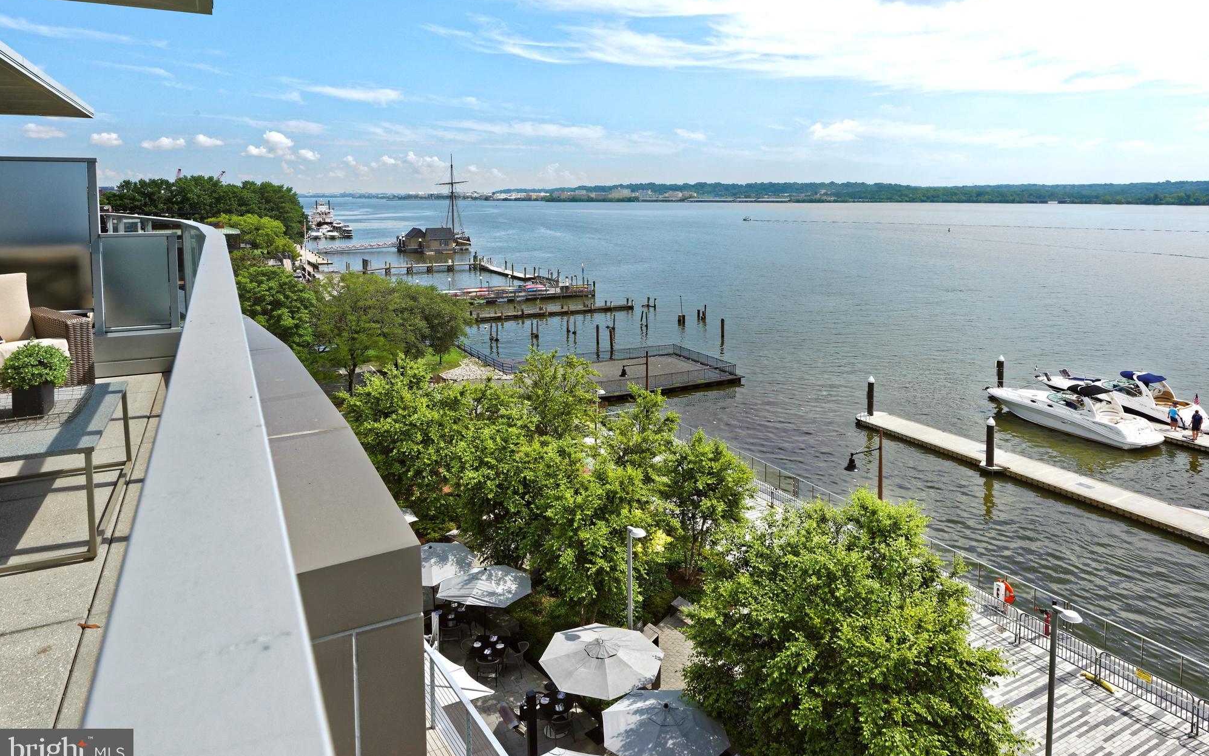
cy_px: 358
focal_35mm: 22
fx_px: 725
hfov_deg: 79.6
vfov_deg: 55.0
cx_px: 620
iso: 320
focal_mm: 21
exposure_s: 1/500
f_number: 13
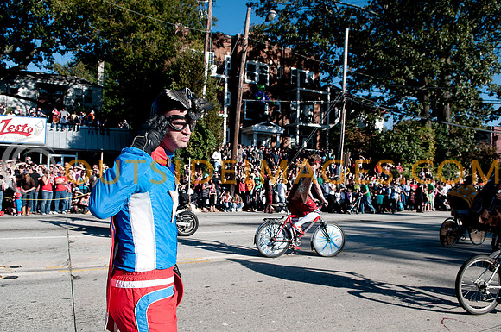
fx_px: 792
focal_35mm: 57
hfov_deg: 35.1
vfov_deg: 23.7
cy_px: 166
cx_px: 250
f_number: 5
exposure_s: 1/1250
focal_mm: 38
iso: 250
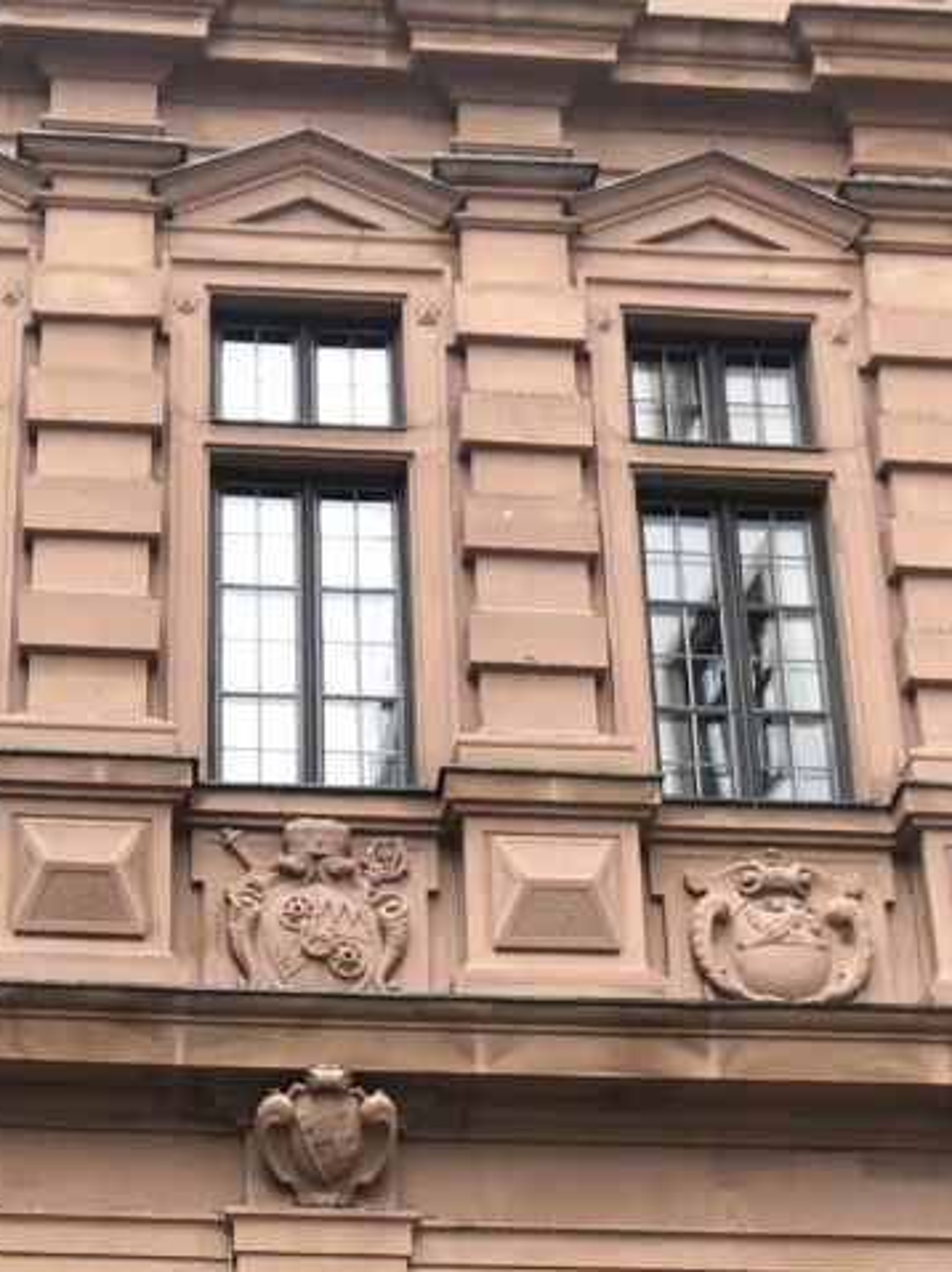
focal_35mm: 60
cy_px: 1341
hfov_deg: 24.2
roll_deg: -0.1
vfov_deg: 29.5
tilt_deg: +22.7
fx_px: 2202
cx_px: 279
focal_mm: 4
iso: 32
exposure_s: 1/30
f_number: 1.8
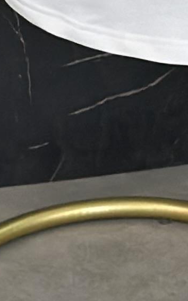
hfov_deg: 3.6
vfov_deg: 5.5
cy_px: -556
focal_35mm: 362
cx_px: 226
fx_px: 2970
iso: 80
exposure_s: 1/422
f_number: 1.78
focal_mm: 6.86
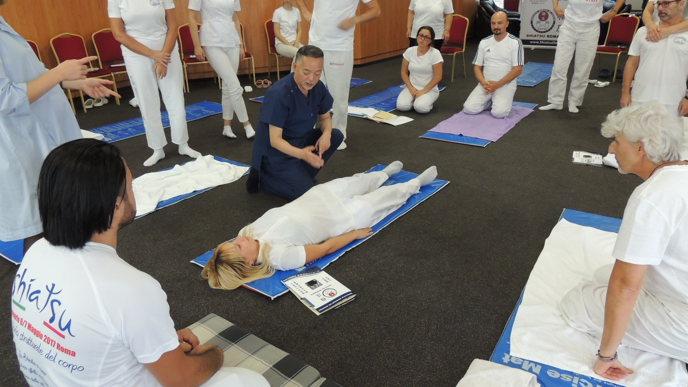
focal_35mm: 27
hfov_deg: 69.9
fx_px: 493
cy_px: 155
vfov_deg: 42.7
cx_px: 348
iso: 360
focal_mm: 4.3
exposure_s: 1/30
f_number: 3
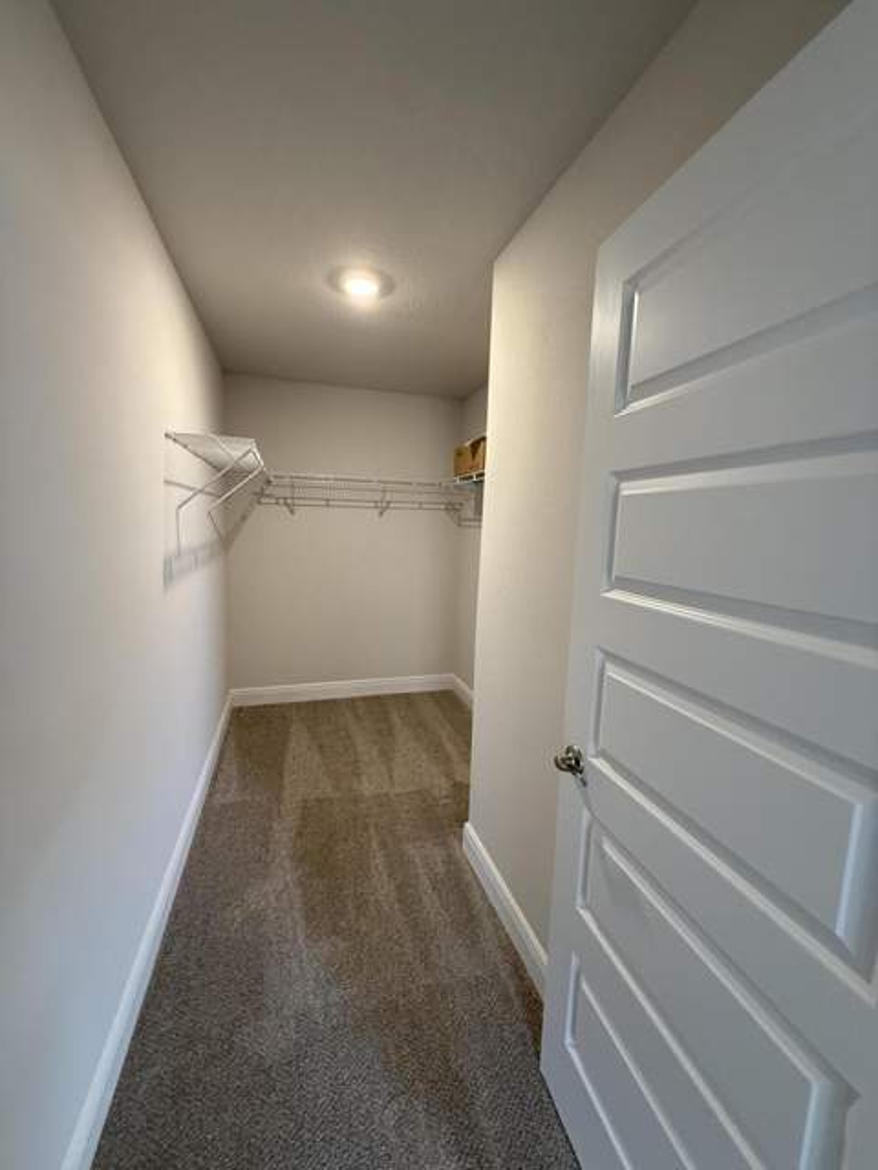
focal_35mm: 14
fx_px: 473
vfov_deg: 102.1
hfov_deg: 85.7
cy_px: 585
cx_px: 439
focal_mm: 2.22
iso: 320
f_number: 2.2
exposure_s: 1/60
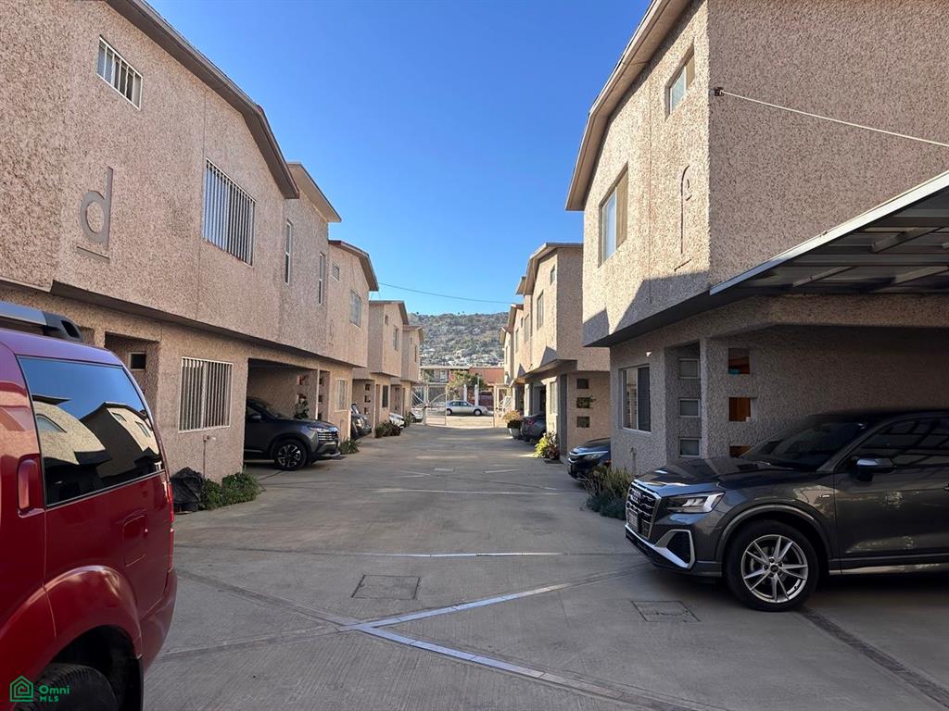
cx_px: 474
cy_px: 356
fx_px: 658
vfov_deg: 56.8
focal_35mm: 24
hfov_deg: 71.6
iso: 80
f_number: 1.78
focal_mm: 6.86
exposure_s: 1/2410
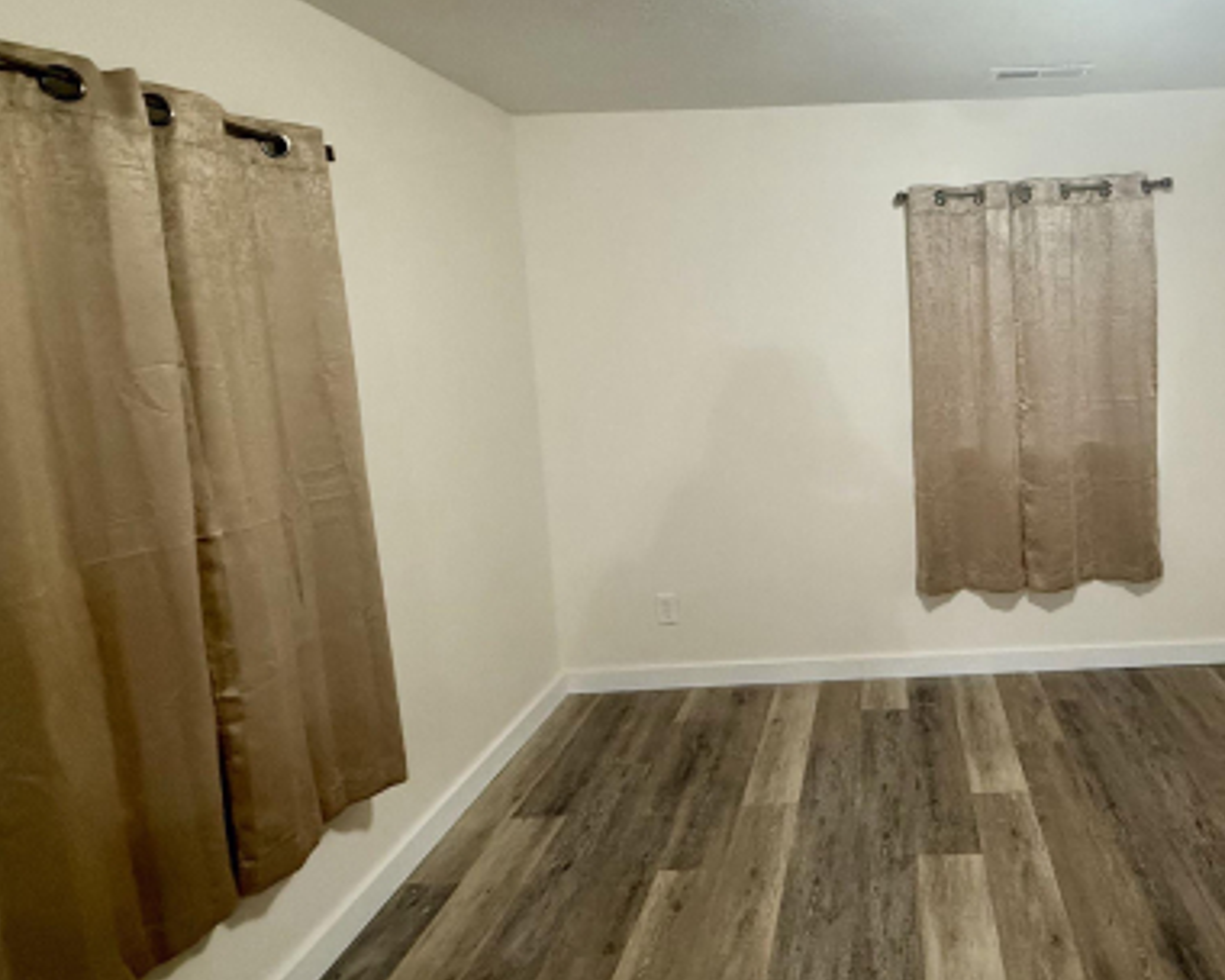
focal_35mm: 24
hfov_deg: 66.6
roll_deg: +2.4
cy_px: 422
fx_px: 870
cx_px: 895
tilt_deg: -7.4
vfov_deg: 58.5
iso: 640
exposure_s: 1/60
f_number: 2.2
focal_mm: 2.22
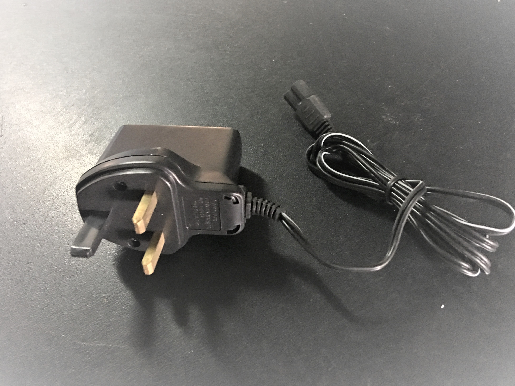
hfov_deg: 60.0
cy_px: 191
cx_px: 264
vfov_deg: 46.8
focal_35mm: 30
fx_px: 446
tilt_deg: -53.7
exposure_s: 1/4
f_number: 2.2
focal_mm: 4.15
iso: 125
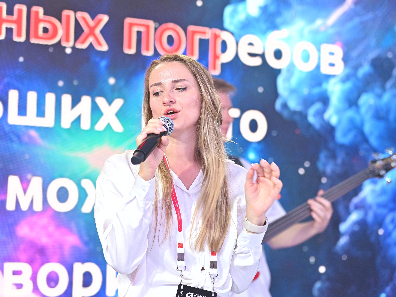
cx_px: 205
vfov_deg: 15.6
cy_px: 148
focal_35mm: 95
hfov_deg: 20.7
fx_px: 1087
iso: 400
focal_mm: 87
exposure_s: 1/125
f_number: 2.8
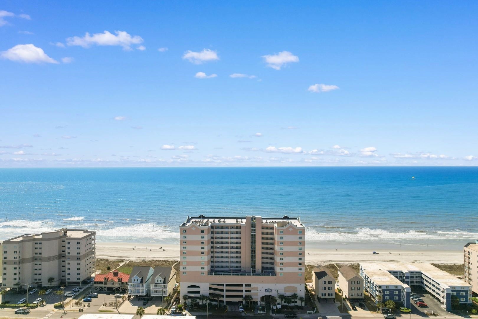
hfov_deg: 78.6
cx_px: 239
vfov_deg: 57.2
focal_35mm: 22
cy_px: 160
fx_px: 292
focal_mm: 8.38
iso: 100
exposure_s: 1/640
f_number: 2.8
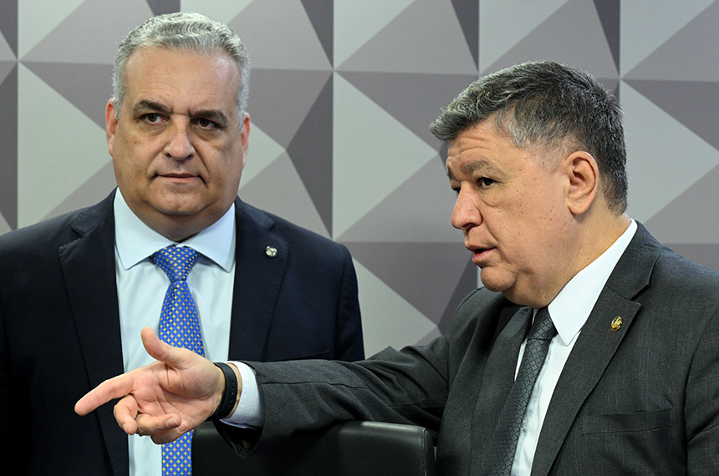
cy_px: 238
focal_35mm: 70
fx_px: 1395
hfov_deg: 28.9
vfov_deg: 19.4
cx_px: 360
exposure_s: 1/160
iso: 4000
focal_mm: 70
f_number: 5.6
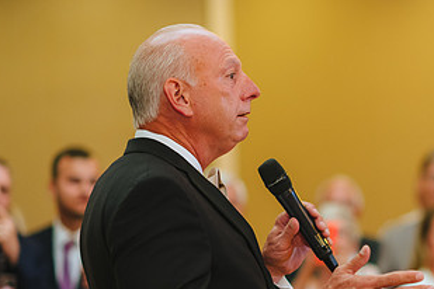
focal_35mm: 180
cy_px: 214
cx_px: 390
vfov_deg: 7.6
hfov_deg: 11.4
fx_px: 2170
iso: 640
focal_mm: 85
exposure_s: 1/100
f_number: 2
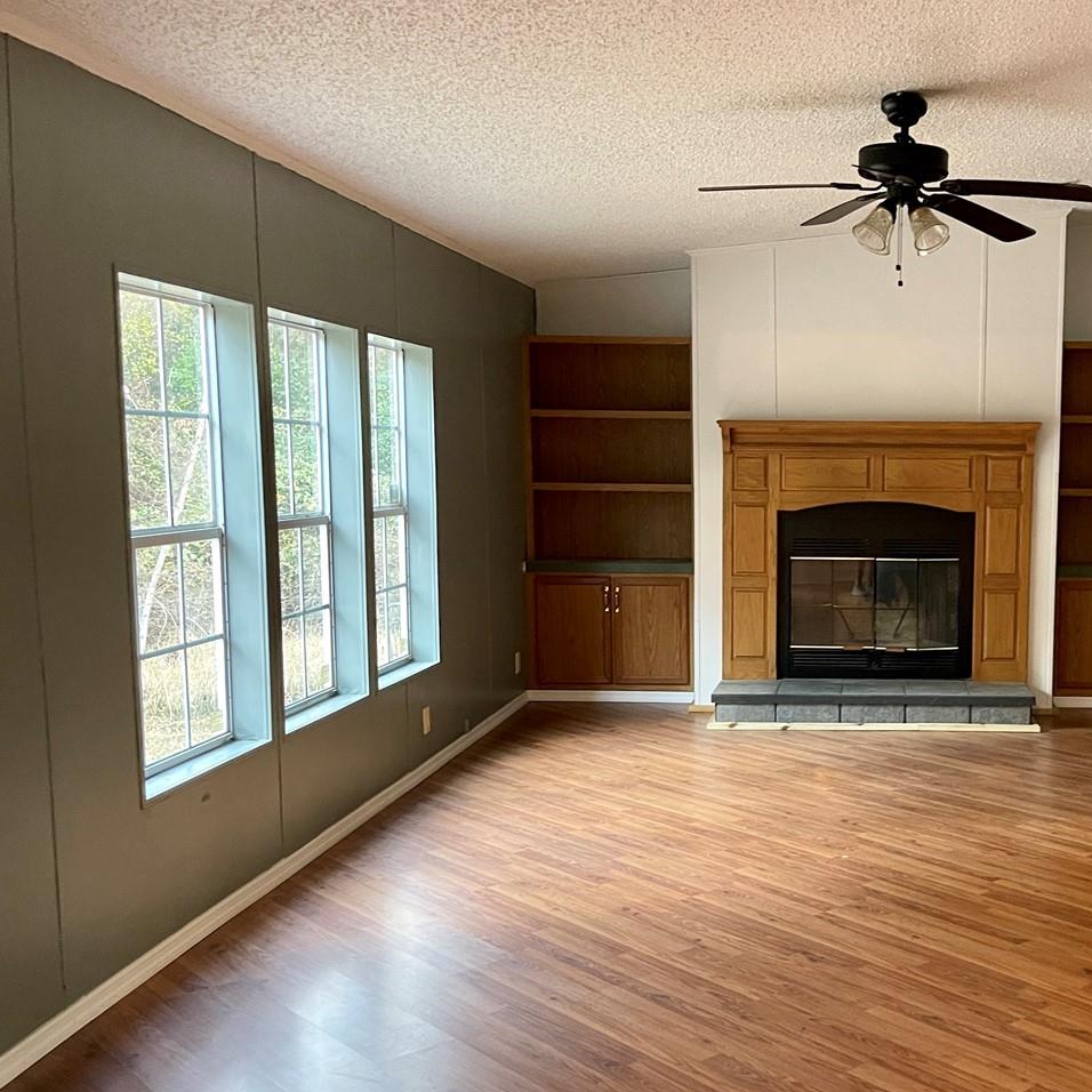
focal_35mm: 37
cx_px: 850
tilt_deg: -6.4
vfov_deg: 44.8
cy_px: 612
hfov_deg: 43.2
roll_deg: -1.0
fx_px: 1321
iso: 500
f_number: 1.6
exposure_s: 1/60
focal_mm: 5.1
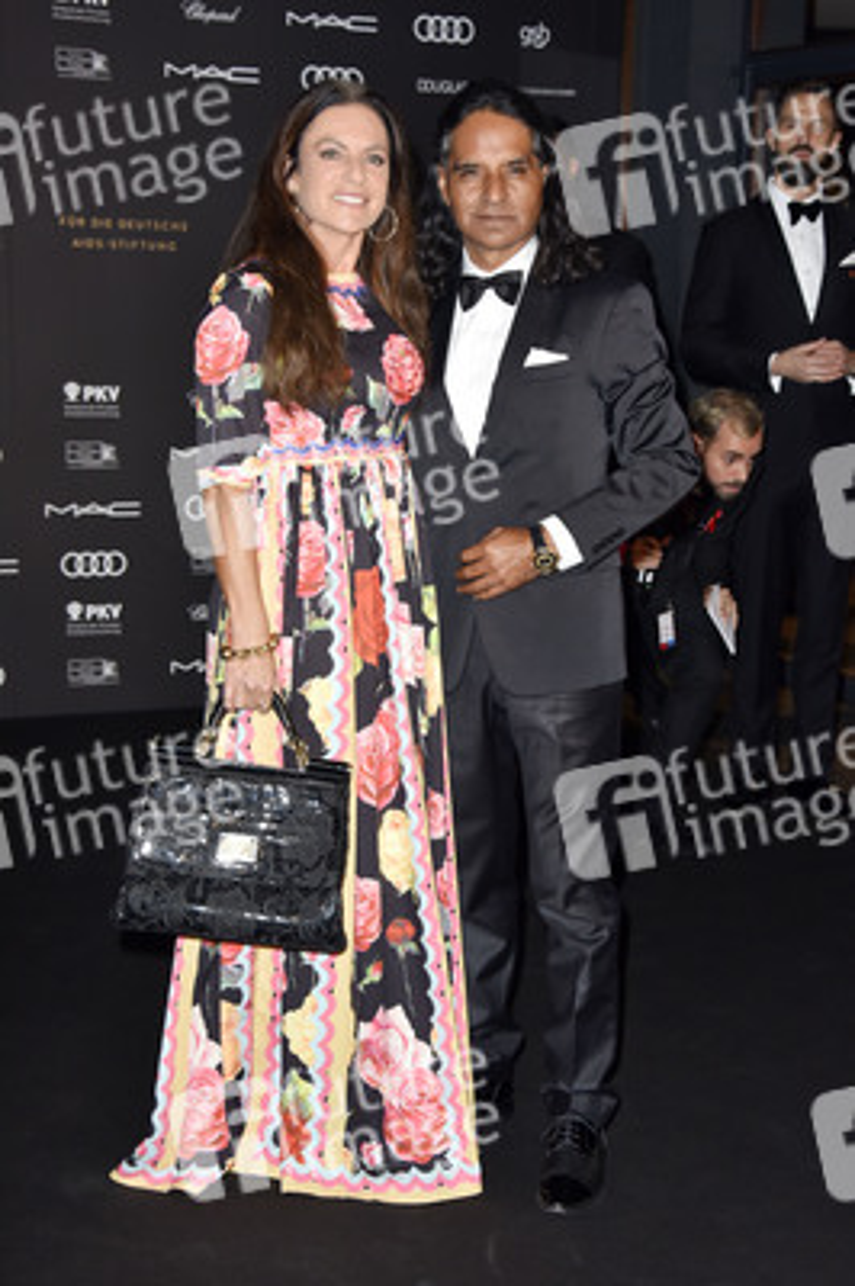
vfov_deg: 28.1
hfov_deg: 18.9
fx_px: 2569
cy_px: 643
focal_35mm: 72
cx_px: 428
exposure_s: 1/200
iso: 1250
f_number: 6.3
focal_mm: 72
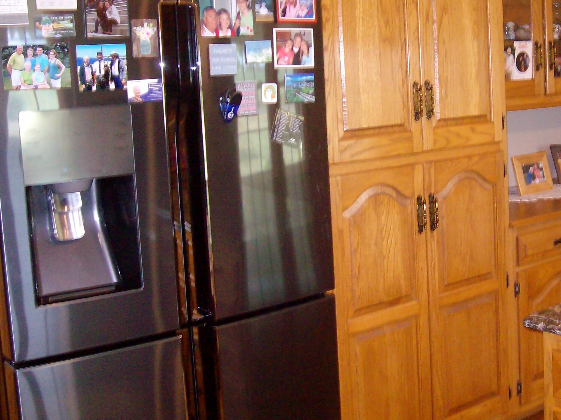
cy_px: 153
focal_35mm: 51
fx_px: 826
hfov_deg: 37.0
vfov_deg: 28.4
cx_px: 387
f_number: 2.8
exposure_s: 1/40
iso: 320
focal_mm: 5.8
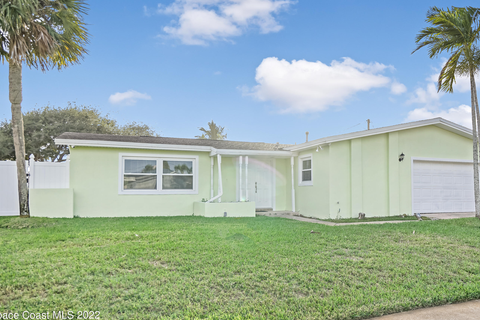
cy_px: 144
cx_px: 270
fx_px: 360
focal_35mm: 27
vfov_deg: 47.9
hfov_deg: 67.1
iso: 100
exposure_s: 1/250
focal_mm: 23
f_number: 5
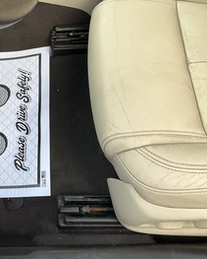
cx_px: 25
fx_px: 329
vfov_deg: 42.8
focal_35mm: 43
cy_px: 114
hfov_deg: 33.3
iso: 20
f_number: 1.8
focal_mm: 3
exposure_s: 1/122
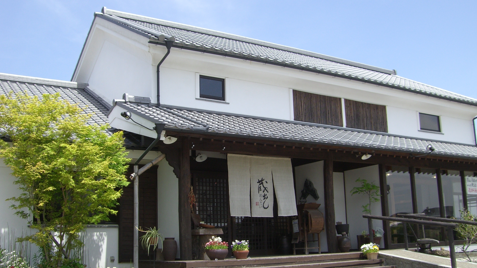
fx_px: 531
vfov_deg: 28.3
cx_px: 238
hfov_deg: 48.4
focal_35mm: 42
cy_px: 129
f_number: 4.3
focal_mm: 6.2
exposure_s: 1/400
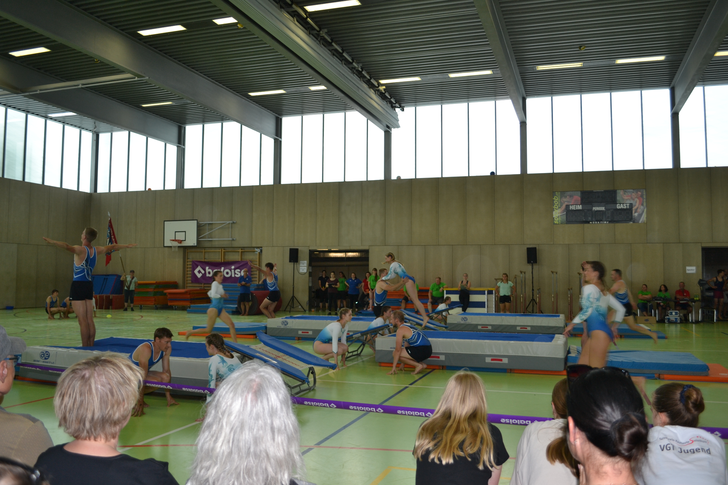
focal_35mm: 30
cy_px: 242
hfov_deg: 61.9
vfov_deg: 43.6
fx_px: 607
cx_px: 364
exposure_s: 1/125
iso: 160
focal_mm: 20
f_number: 4
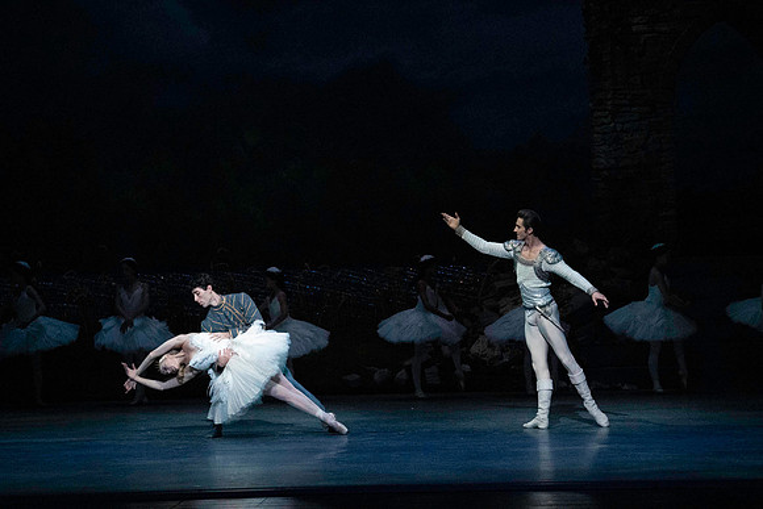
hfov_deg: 14.0
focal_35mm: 147
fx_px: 3116
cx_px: 382
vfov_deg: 9.3
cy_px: 254
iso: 25600
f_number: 5
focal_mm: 147
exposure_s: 1/400
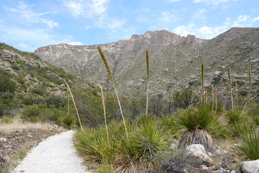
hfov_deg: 65.5
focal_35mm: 28
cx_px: 130
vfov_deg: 46.4
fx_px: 201
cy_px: 86
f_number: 9
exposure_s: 1/100
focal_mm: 28
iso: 100
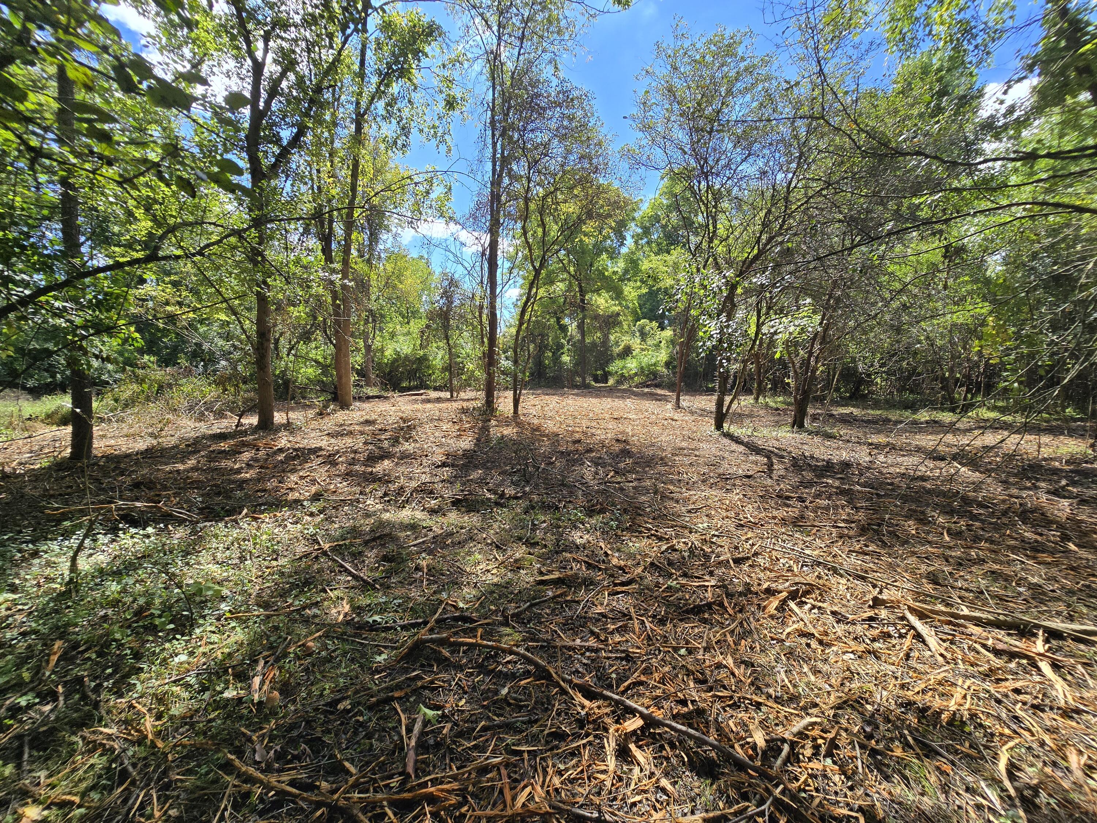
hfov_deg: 106.2
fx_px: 412
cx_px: 548
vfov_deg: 89.9
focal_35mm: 13
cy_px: 412
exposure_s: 1/1096
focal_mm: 2.2
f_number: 2.2
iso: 50
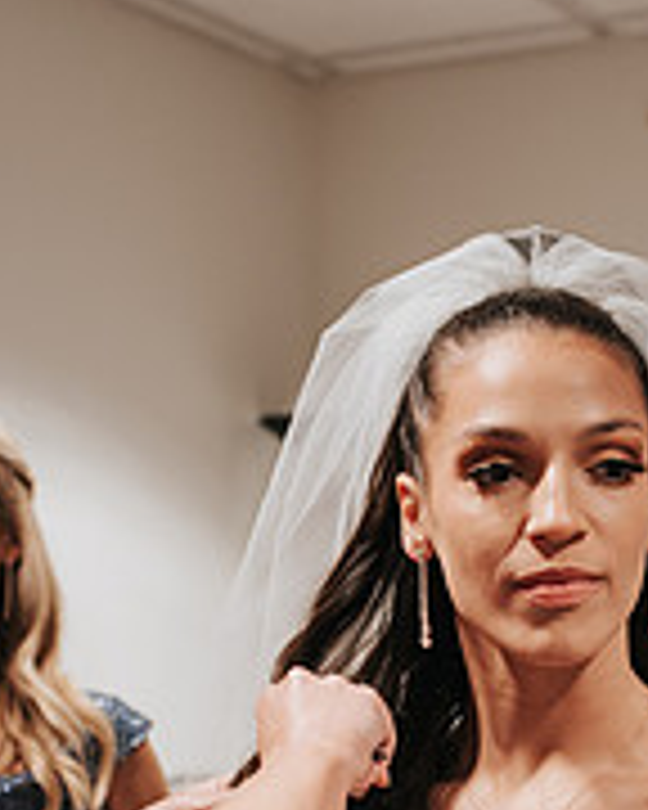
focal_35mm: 82
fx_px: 1966
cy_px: 652
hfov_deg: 18.5
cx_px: 562
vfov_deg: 22.9
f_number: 2.8
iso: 720
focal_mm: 35
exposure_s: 1/125
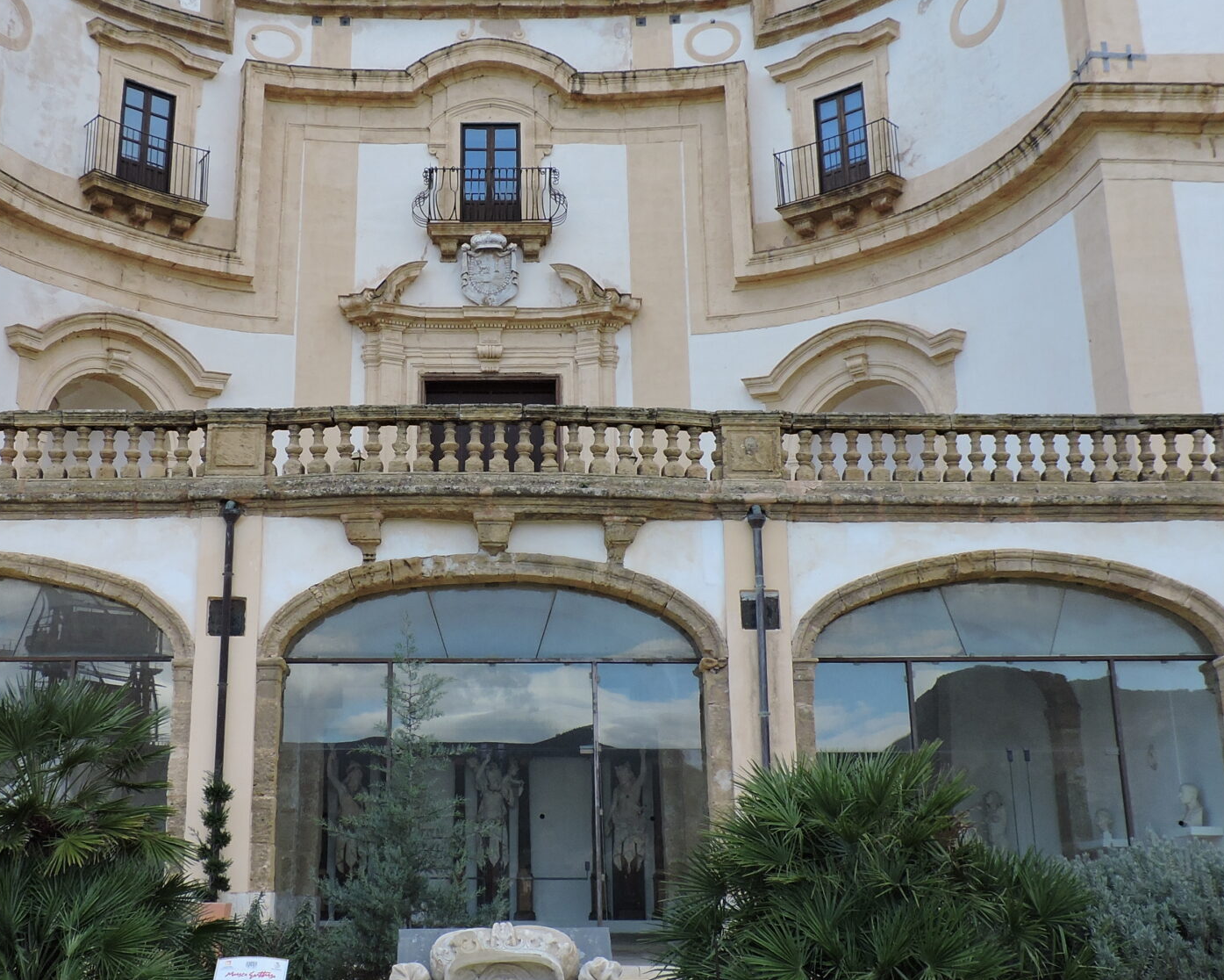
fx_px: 1558
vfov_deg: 34.8
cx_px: 492
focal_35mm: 43
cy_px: 419
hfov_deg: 42.7
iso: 100
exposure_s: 1/200
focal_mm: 4.3
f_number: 3
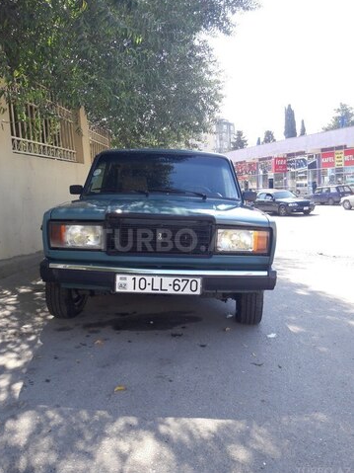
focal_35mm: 29
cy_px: 240
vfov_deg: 61.7
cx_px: 172
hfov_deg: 48.2
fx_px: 396
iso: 40
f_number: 1.9
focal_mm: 3.7
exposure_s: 1/266
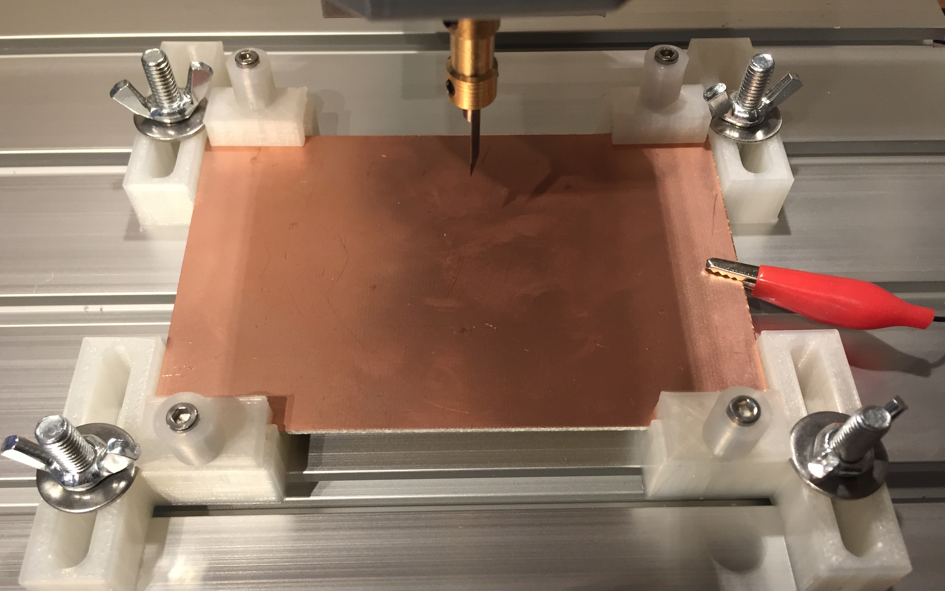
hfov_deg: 59.6
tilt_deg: -56.1
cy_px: 364
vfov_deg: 39.2
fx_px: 824
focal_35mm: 32
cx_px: 459
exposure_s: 1/33
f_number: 2.2
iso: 100
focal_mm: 4.15
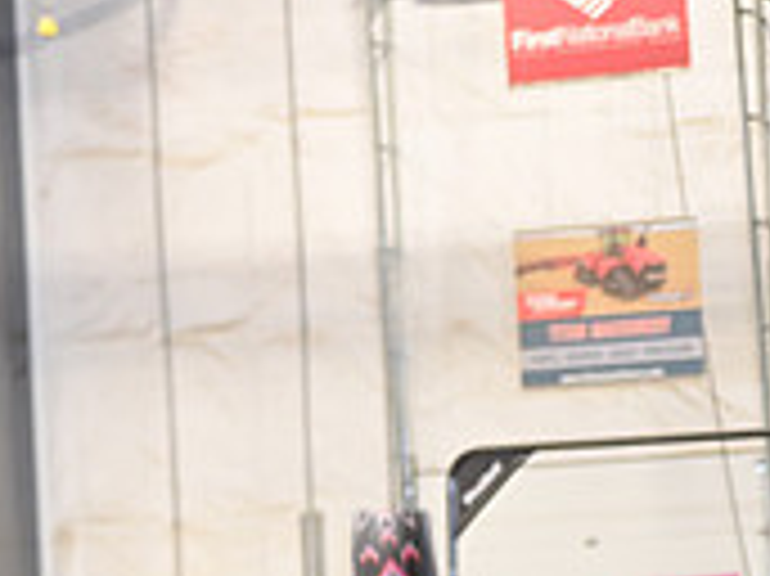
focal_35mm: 342
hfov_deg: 5.7
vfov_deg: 4.3
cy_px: 830
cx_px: 1189
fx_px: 7602
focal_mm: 105
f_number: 3.5
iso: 2000
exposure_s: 1/250
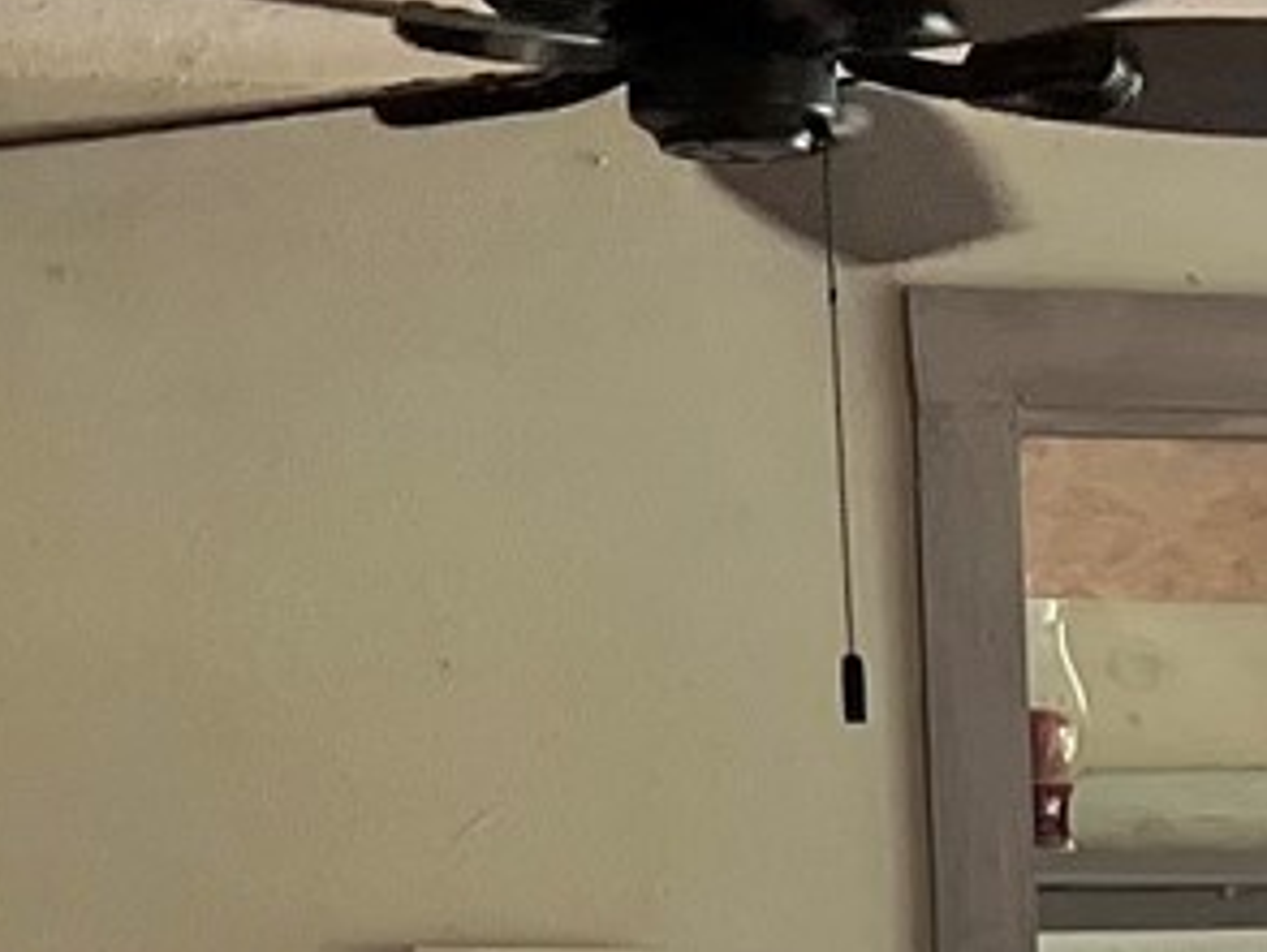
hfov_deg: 10.7
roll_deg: +1.7
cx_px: 1560
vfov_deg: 7.9
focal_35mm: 181
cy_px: 1732
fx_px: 6630
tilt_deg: -5.1
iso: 100
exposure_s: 1/121
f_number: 1.5
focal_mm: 5.7
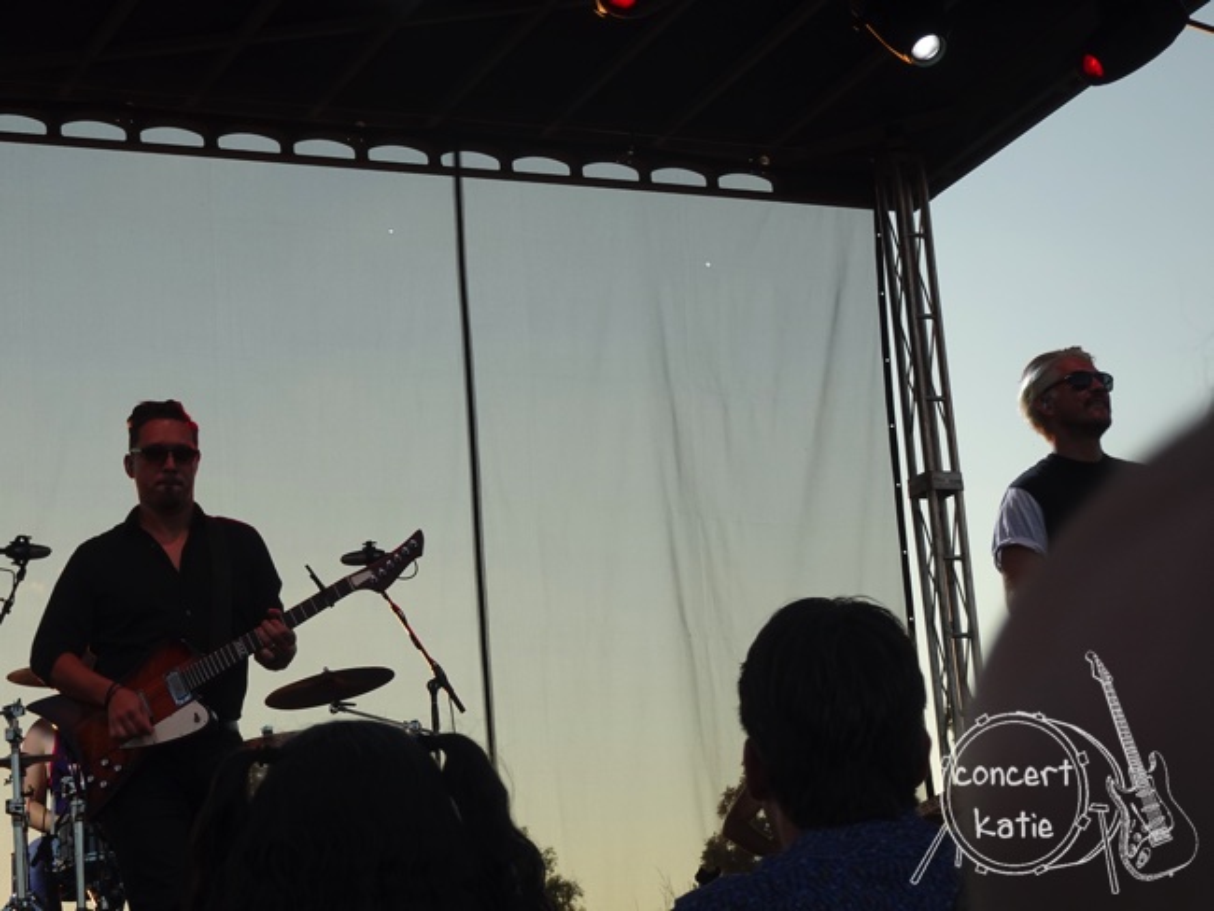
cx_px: 607
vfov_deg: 15.9
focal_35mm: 93
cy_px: 456
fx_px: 3263
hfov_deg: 21.1
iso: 80
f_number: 5
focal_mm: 14.73
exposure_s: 1/160
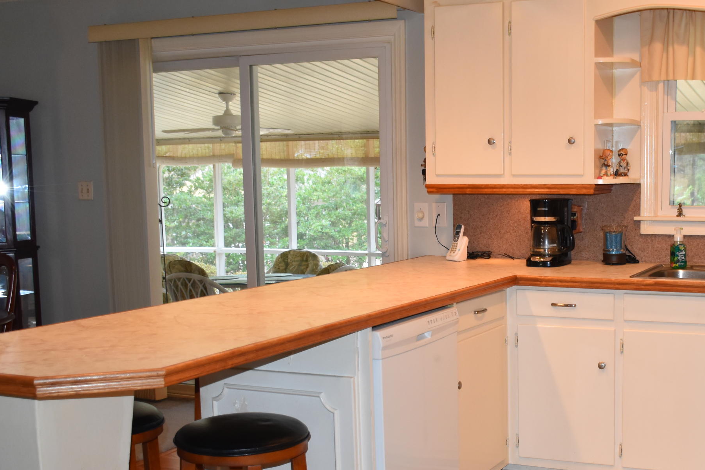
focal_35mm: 50
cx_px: 524
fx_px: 979
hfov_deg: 38.6
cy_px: 301
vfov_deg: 26.9
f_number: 4.5
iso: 800
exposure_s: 1/80
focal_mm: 20
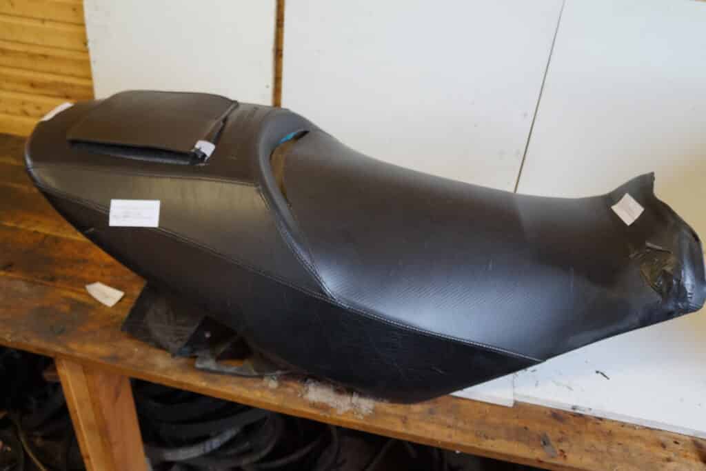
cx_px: 353
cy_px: 236
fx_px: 559
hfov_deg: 64.5
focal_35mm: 28
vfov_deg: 45.7
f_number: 3.5
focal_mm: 19
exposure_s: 1/60
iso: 640
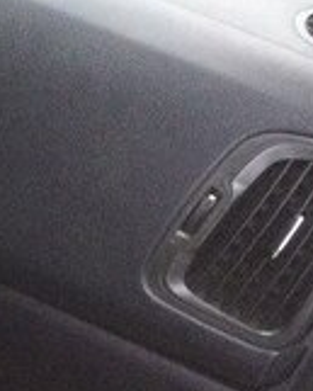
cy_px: 225
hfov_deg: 11.3
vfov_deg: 16.6
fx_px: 1342
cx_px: -412
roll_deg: -1.1
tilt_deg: -33.6
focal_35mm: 116
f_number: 2.2
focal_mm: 4.15
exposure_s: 1/33
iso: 320
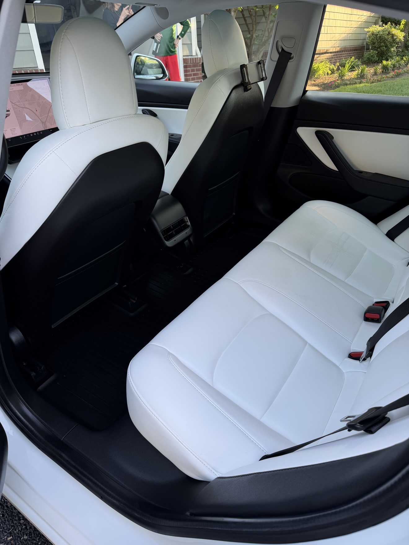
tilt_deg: -30.7
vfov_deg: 71.6
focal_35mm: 24
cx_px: 204
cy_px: 272
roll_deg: +3.3
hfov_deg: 56.8
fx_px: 378
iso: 50
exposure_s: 1/121
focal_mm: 6.76
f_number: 1.78
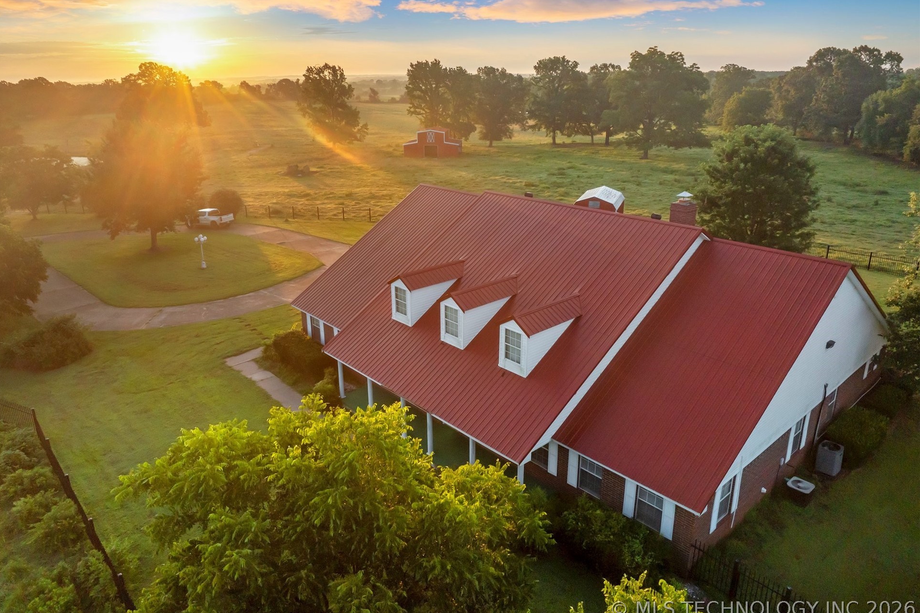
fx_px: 639
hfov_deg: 71.5
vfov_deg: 51.2
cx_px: 459
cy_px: 280
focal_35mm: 25
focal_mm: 12.29
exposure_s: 1/160
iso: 200
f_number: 9
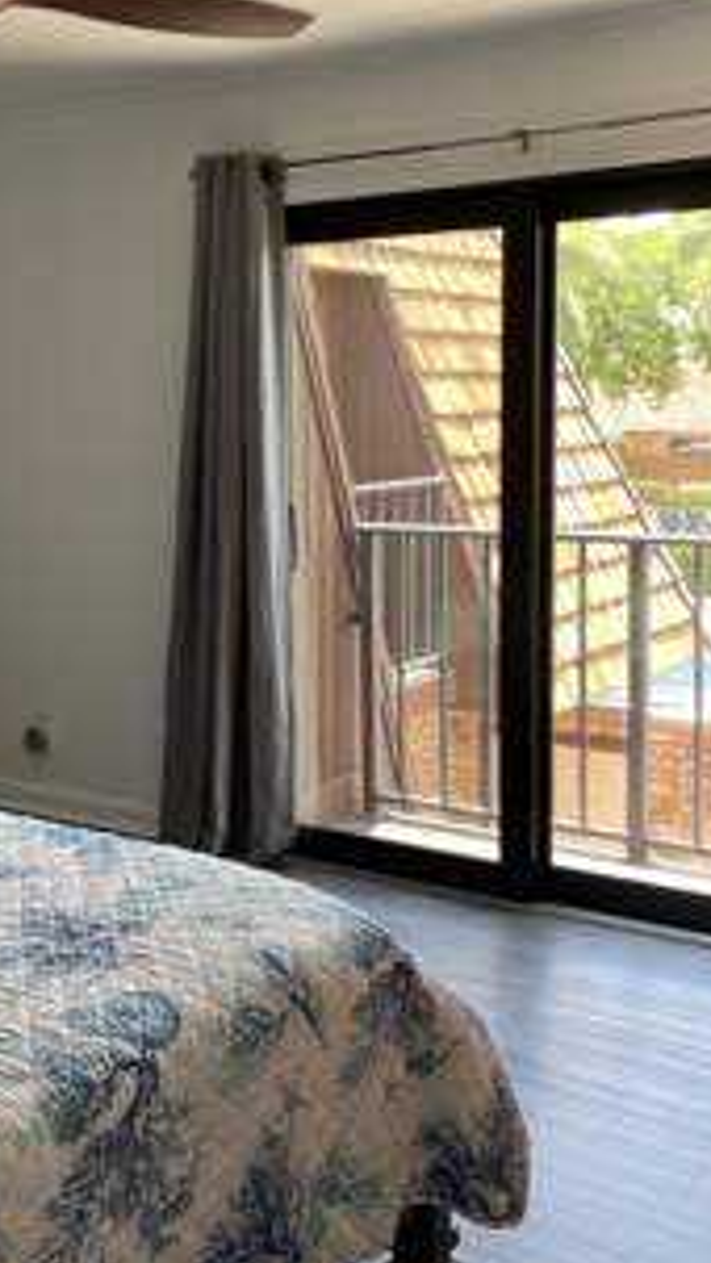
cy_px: 558
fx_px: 1507
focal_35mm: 45
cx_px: 222
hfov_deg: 26.4
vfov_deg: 45.4
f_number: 1.6
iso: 80
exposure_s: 1/120
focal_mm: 4.2
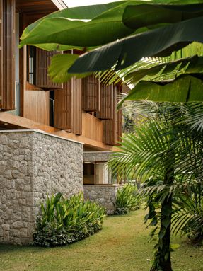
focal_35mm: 55
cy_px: 136
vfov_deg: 34.9
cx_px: 102
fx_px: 430
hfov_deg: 26.5
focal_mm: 70
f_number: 9
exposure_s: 1/15
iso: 200
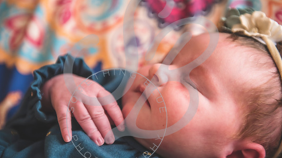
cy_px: 78
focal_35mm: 74
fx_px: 553
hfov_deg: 28.6
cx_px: 141
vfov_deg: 16.3
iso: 1000
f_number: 2.8
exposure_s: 1/250
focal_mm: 70
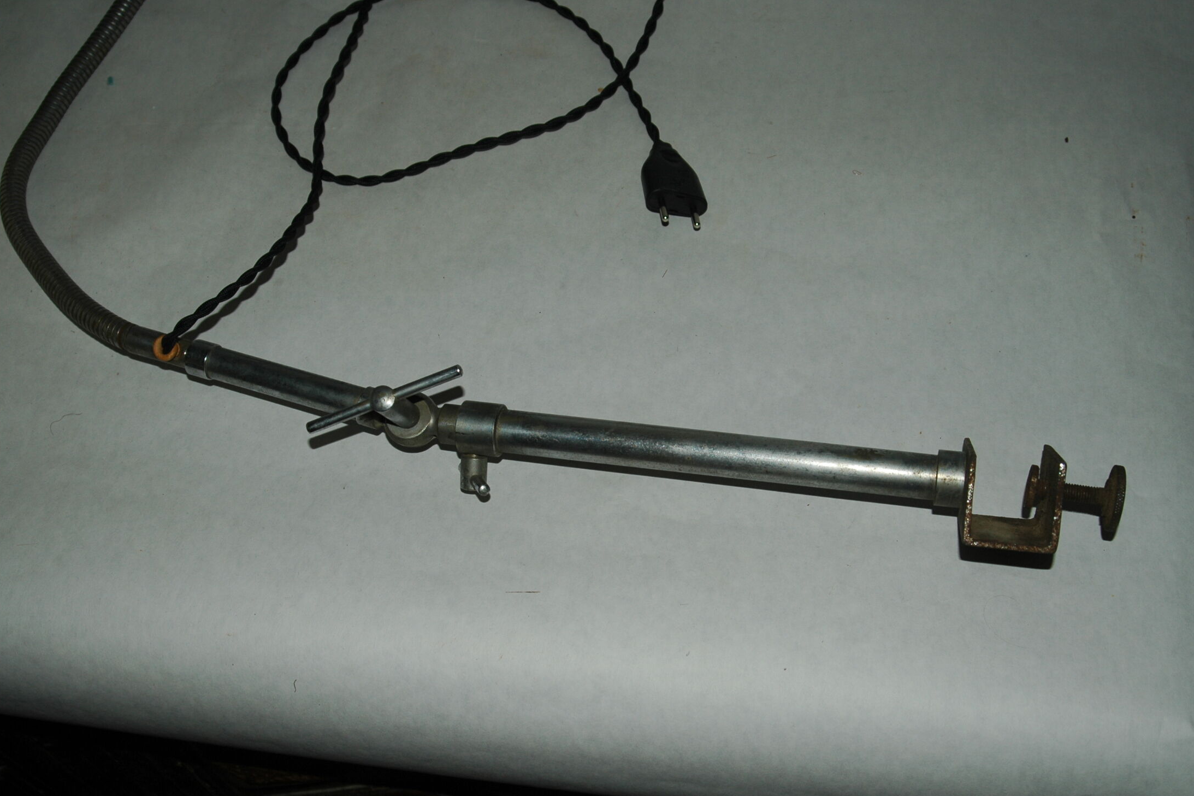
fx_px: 1426
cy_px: 406
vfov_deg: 31.2
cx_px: 595
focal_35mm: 43
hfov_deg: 45.4
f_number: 5.6
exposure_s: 1/125
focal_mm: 28
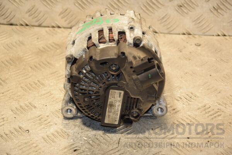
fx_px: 677
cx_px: 116
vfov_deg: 13.0
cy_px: 78
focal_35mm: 105
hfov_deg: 19.5
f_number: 5.3
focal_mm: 70
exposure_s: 1/200
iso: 800
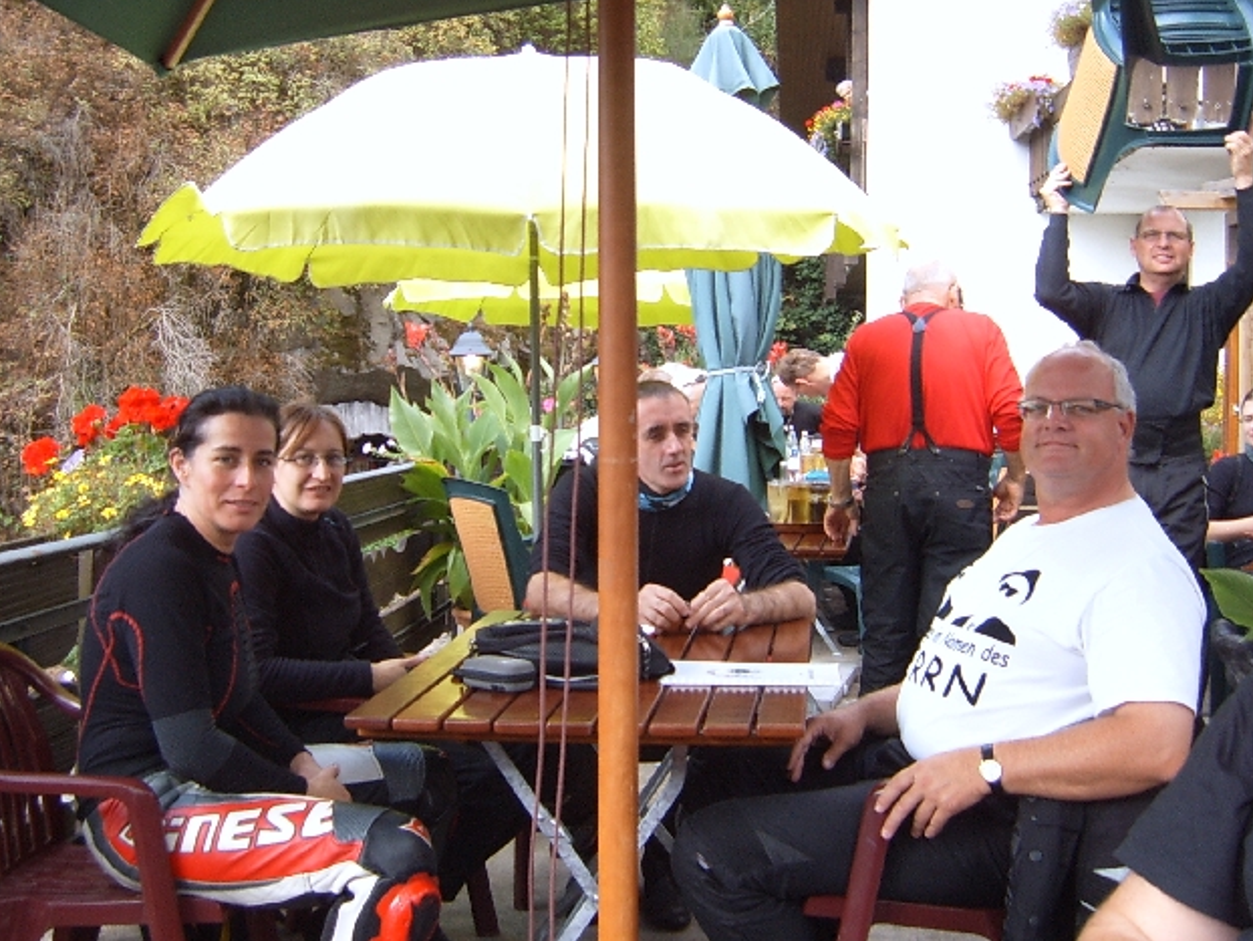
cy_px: 433
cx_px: 522
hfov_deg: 41.9
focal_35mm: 45
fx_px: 1629
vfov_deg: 32.2
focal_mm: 5.8
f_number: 2.8
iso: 50
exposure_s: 1/125
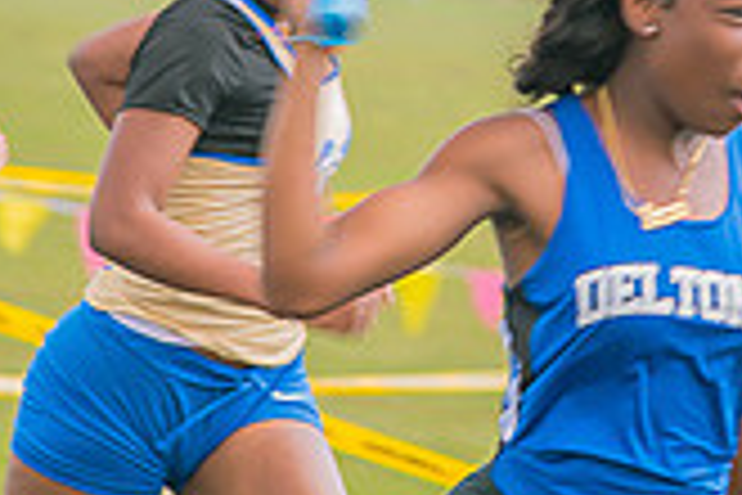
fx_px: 8718
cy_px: 108
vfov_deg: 3.2
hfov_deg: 4.9
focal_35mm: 423
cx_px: 499
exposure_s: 1/200
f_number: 4
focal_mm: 120
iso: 200
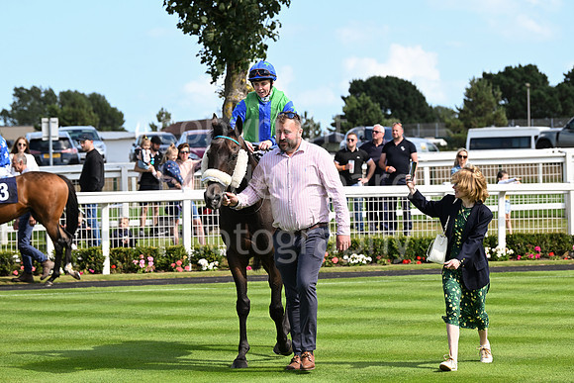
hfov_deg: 15.8
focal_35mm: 130
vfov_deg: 10.6
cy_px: 192
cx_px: 287
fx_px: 2073
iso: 500
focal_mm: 130
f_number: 5.6
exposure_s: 1/1600
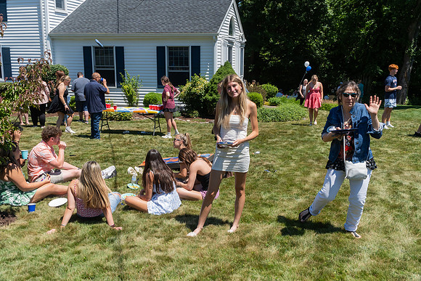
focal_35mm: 34
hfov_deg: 55.1
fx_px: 404
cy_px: 140
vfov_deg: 38.4
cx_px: 210
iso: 640
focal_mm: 23
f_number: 8
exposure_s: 1/1250
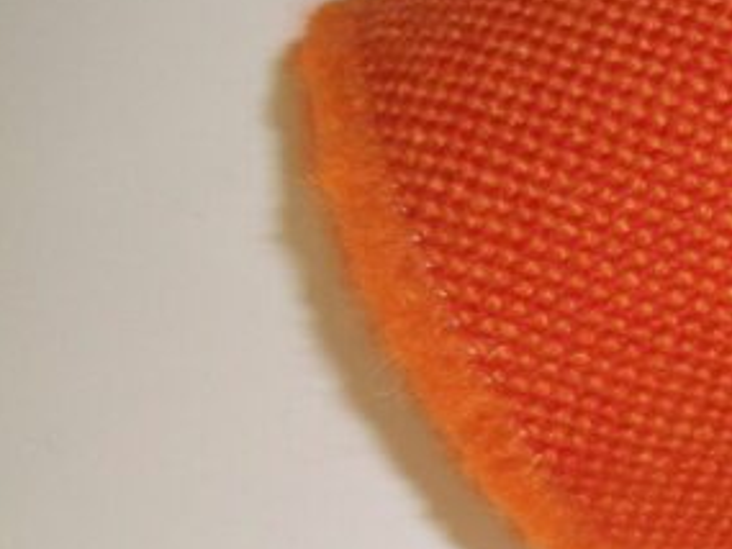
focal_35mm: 115
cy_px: 557
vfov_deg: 12.7
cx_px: 1228
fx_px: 2433
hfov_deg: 15.3
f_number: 2.9
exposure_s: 1/30
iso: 80
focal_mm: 5.7
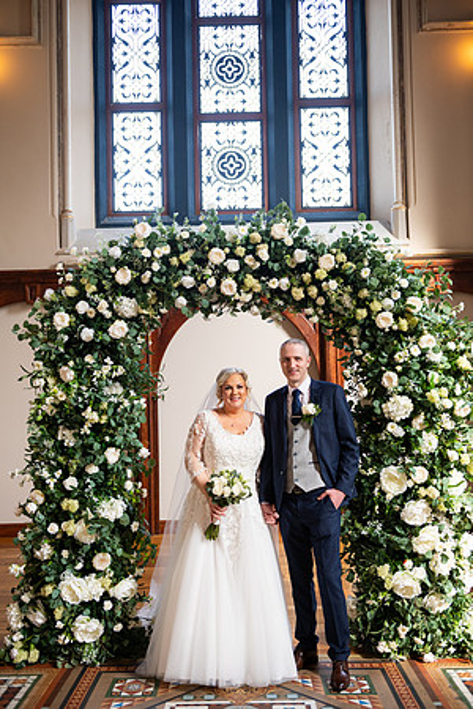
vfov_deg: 50.7
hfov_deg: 35.1
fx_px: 749
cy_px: 354
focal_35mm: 38
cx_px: 236
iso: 800
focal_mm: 38
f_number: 3.5
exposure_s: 1/160
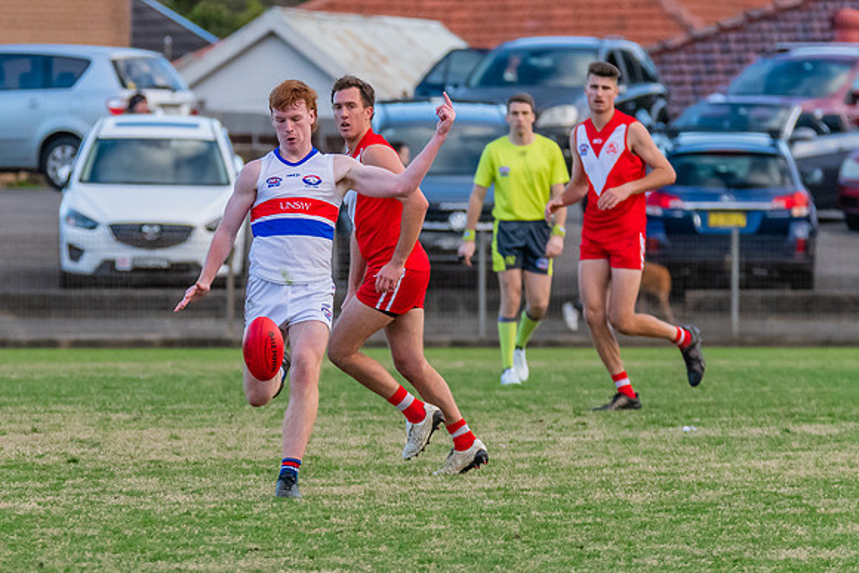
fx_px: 16112
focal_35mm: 675
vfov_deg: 2.0
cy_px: 198
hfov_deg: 3.1
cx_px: 298
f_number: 5.6
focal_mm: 320
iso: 2500
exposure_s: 1/1600
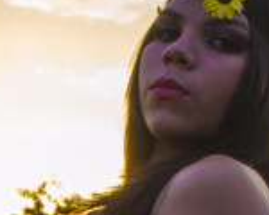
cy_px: 503
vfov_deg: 4.6
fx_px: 2609
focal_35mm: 328
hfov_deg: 5.9
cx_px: -90
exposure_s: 1/40
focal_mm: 29
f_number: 8
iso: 100
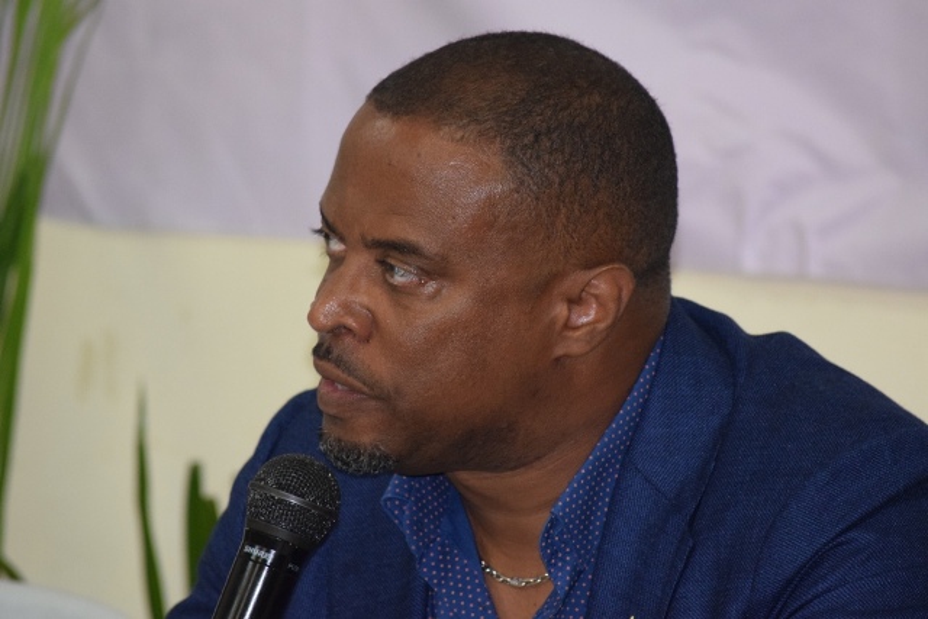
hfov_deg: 6.9
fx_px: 7735
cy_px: 310
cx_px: 464
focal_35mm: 300
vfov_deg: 4.6
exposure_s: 1/60
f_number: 5.6
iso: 2800
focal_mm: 200
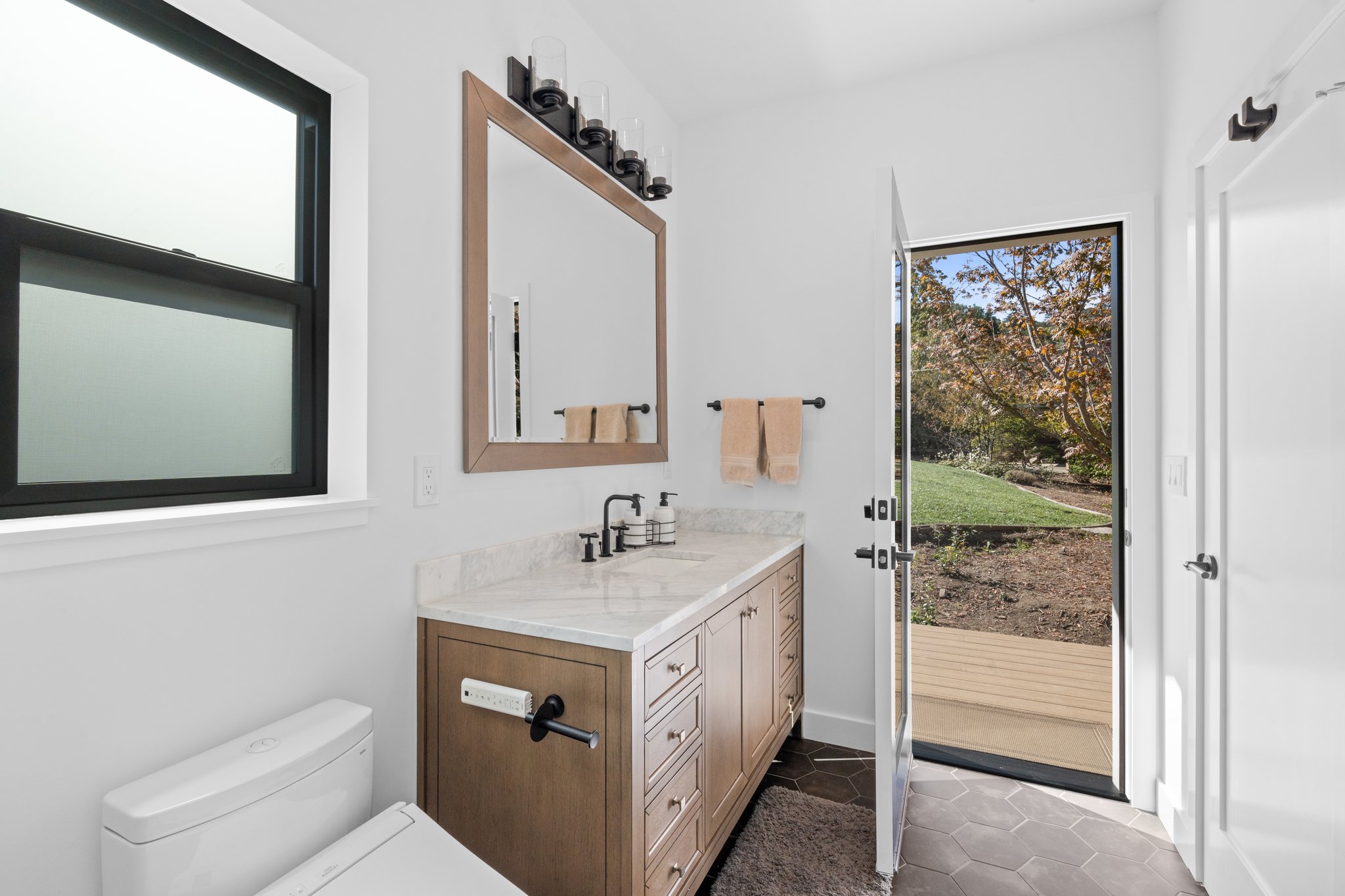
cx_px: 672
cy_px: 448
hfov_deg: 96.7
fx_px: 598
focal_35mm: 16
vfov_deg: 73.7
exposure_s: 1/30
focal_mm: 16
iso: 400
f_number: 11
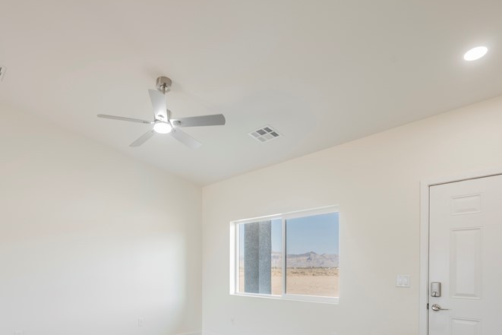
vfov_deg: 51.7
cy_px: 268
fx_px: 321
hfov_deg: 74.5
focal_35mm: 23
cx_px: 182
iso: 125
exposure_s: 1/125
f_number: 8
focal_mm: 14
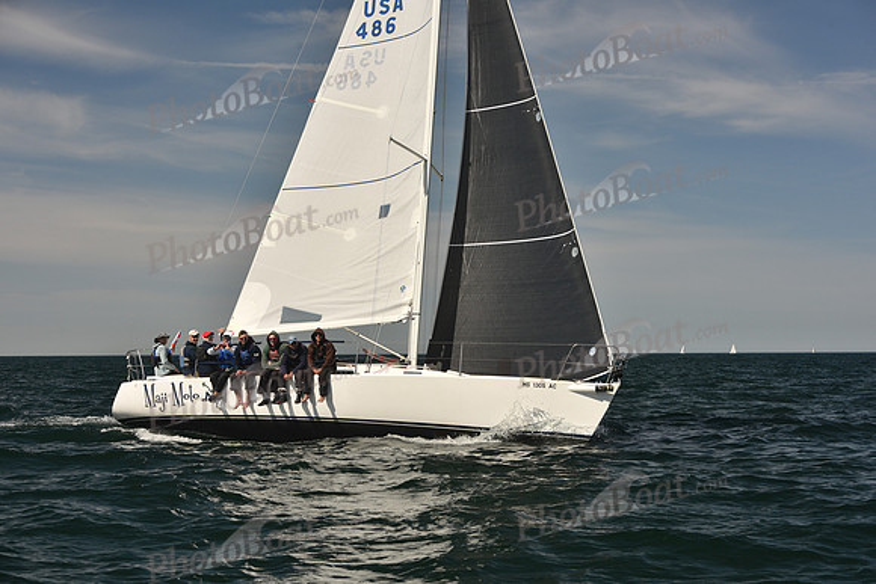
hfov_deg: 28.8
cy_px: 292
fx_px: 1704
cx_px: 438
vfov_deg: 19.5
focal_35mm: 70
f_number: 8
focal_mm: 70
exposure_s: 1/640
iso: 250
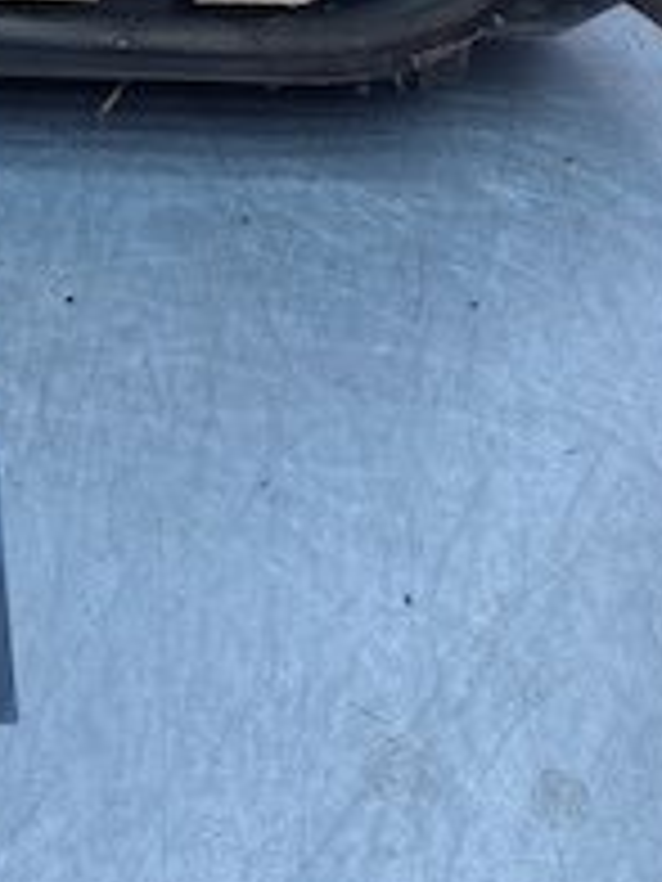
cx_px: -68
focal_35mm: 85
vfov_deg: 21.6
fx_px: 2167
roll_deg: -1.4
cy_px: -130
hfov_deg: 16.8
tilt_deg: -44.6
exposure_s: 1/678
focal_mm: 4.25
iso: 32
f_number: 1.8
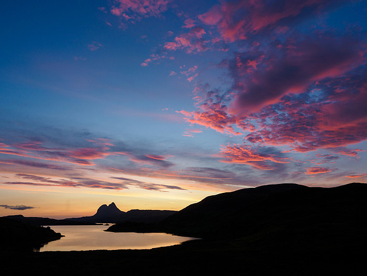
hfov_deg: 71.6
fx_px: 254
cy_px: 138
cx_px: 184
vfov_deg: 56.8
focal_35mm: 24
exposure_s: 1/50
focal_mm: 12
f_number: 7.1
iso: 200
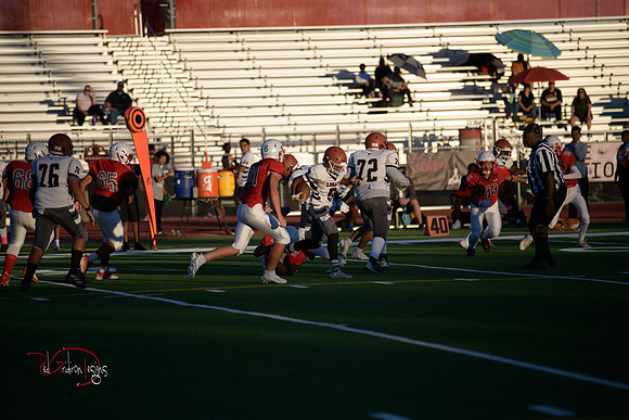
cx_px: 314
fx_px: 3495
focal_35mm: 200
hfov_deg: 10.3
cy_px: 210
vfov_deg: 6.9
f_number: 2.8
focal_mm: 200
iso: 220
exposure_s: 1/5000
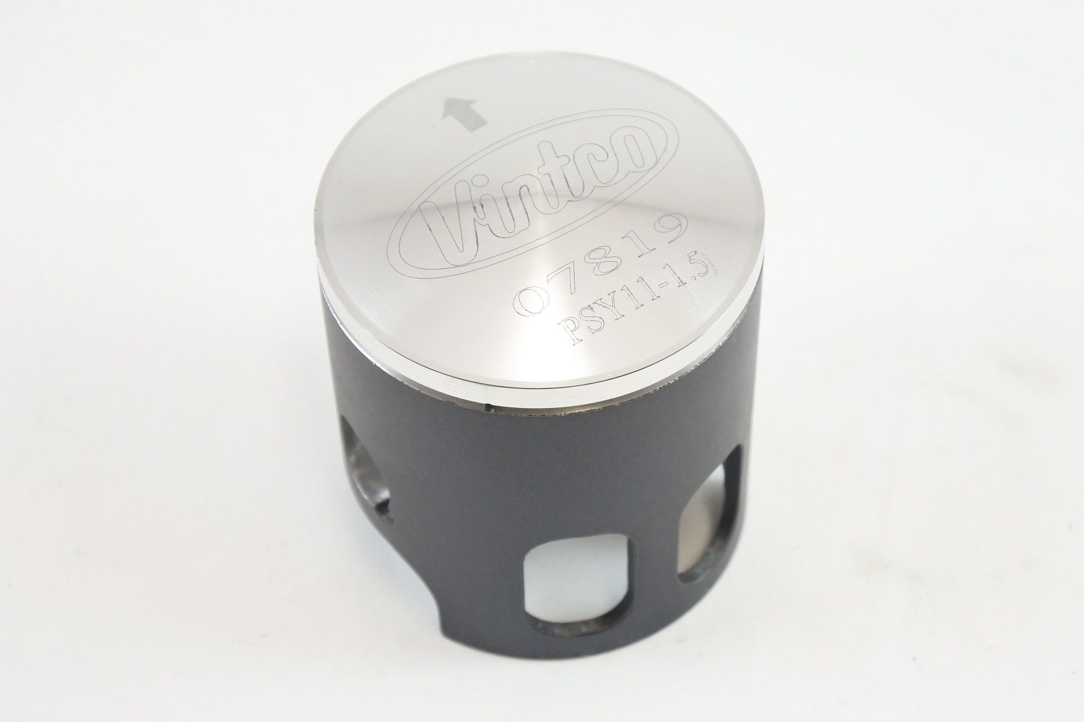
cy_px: 361
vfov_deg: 21.2
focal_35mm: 64
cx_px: 542
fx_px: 1927
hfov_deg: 31.4
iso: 800
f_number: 5
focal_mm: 24
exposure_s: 1/125
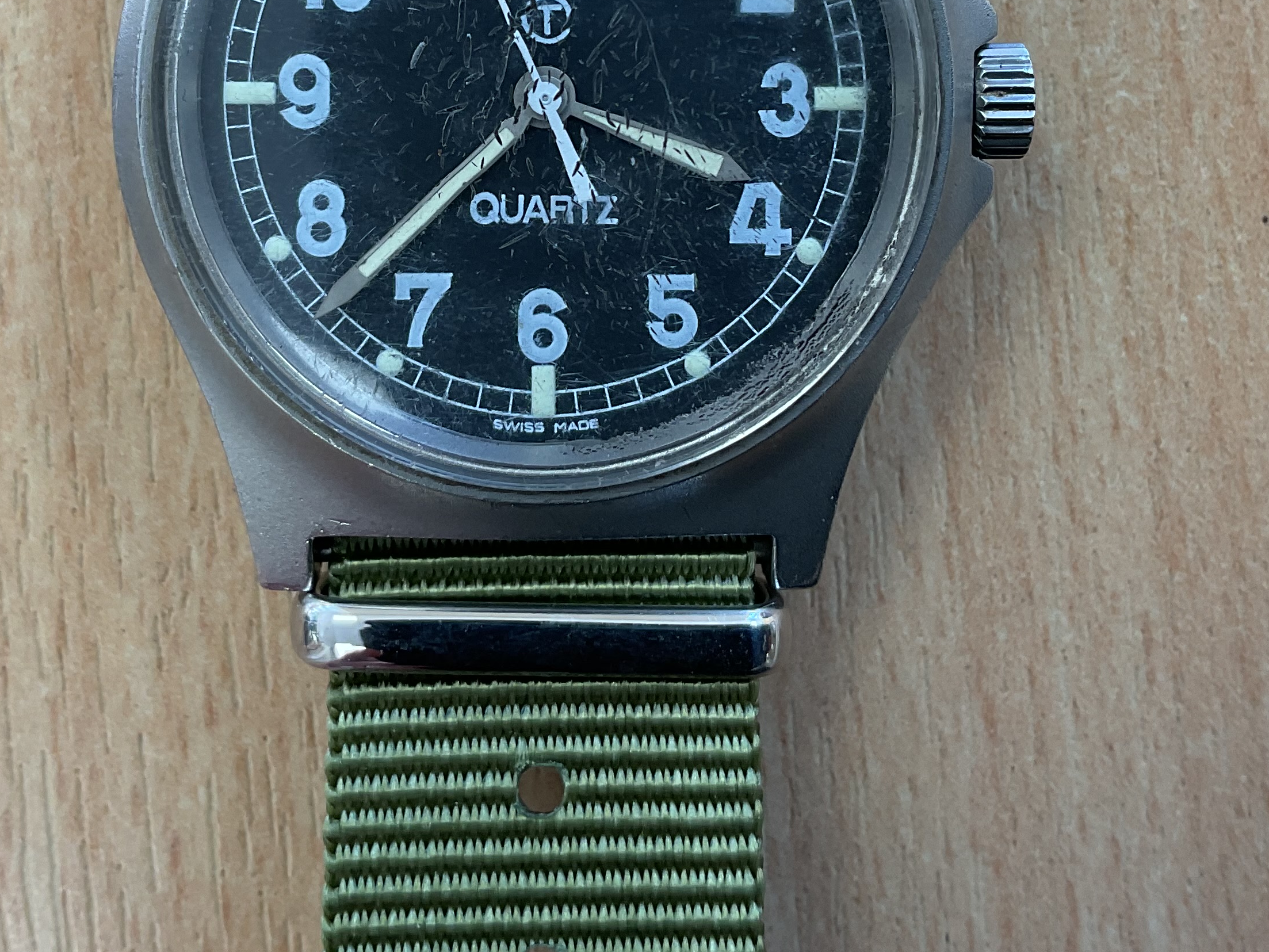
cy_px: 97
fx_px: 1943
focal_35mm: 53
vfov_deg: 26.6
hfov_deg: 36.1
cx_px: 564
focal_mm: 3
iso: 25
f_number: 1.8
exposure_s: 1/100
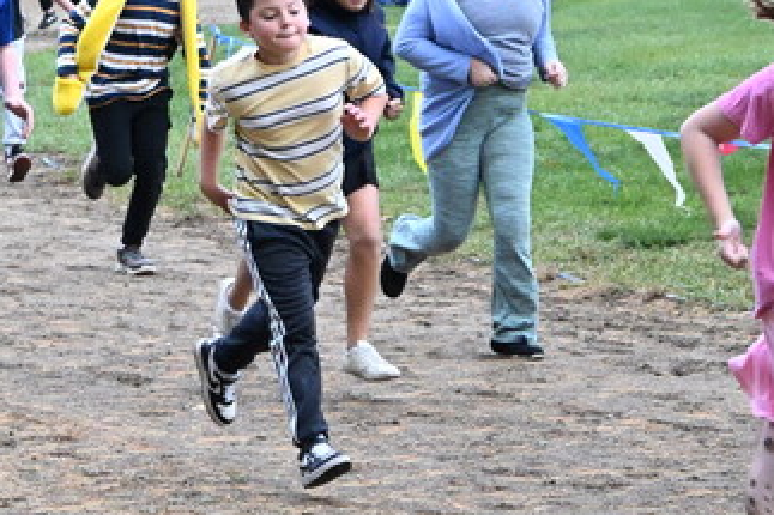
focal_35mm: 238
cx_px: -196
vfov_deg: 5.7
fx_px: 5114
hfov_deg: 8.5
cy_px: -111
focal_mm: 50
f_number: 6.3
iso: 2500
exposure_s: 1/500
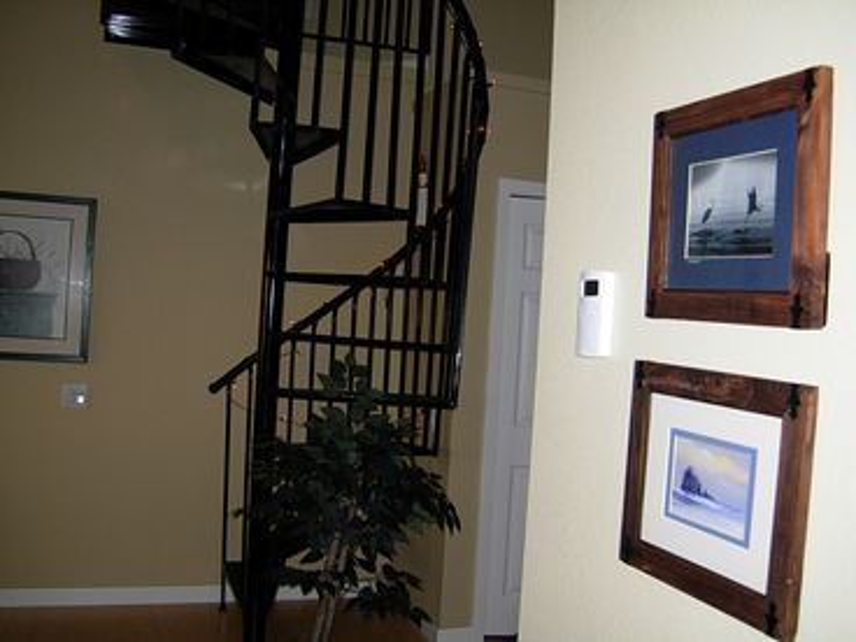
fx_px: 890
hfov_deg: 51.4
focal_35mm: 36
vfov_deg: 39.7
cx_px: 428
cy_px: 321
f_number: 2.7
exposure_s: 1/93.1
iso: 102
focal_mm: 7.5
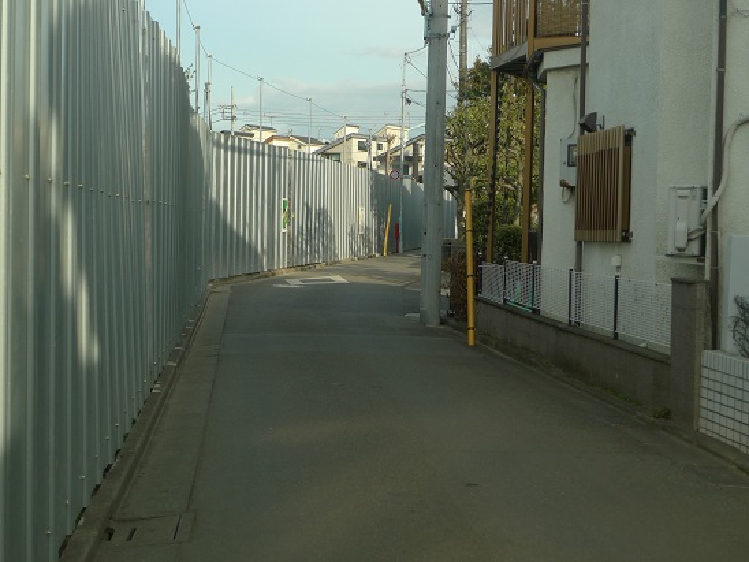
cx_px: 374
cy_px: 281
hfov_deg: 32.2
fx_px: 1298
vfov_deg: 24.4
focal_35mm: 60
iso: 80
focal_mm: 12.8
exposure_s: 1/1000
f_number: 2.8
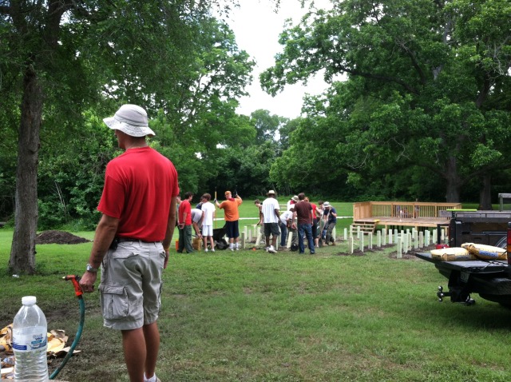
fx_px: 516
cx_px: 256
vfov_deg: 40.6
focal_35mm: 35
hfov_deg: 52.7
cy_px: 191
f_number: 2.8
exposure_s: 1/188
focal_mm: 3.85
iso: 80
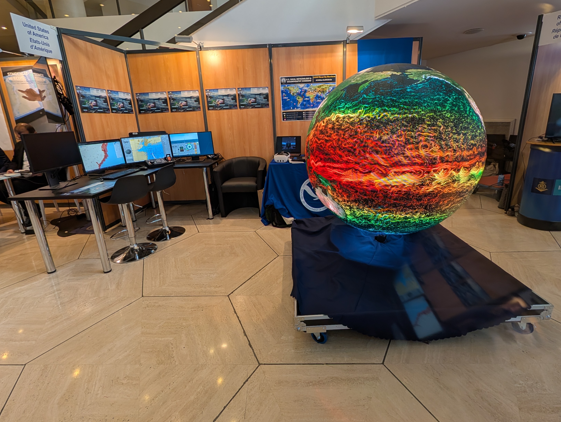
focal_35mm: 15
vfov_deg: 81.5
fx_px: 243
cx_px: 296
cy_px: 185
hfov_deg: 98.0
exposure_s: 1/60
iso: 57
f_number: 1.7
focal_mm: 2.02
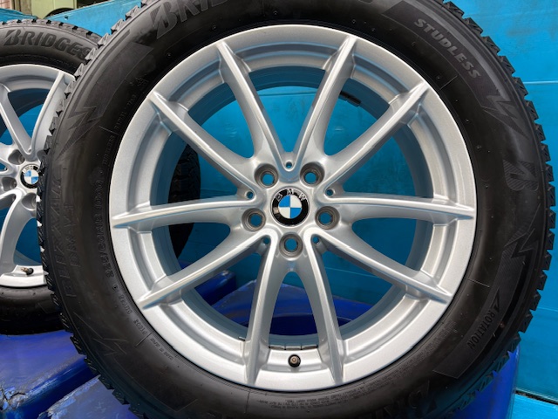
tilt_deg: -9.7
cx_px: 279
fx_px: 419
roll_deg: -0.7
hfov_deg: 67.3
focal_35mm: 26
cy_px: 210
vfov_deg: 53.1
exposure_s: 1/100
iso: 80
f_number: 1.6
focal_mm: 5.96
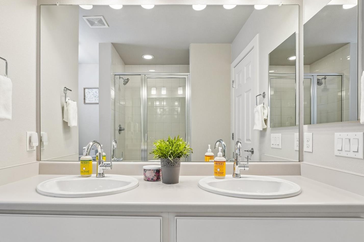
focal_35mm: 19
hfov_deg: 88.1
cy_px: 134
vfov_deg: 65.6
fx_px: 188
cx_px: 171
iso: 320
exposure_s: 1/30
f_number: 8
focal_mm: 11
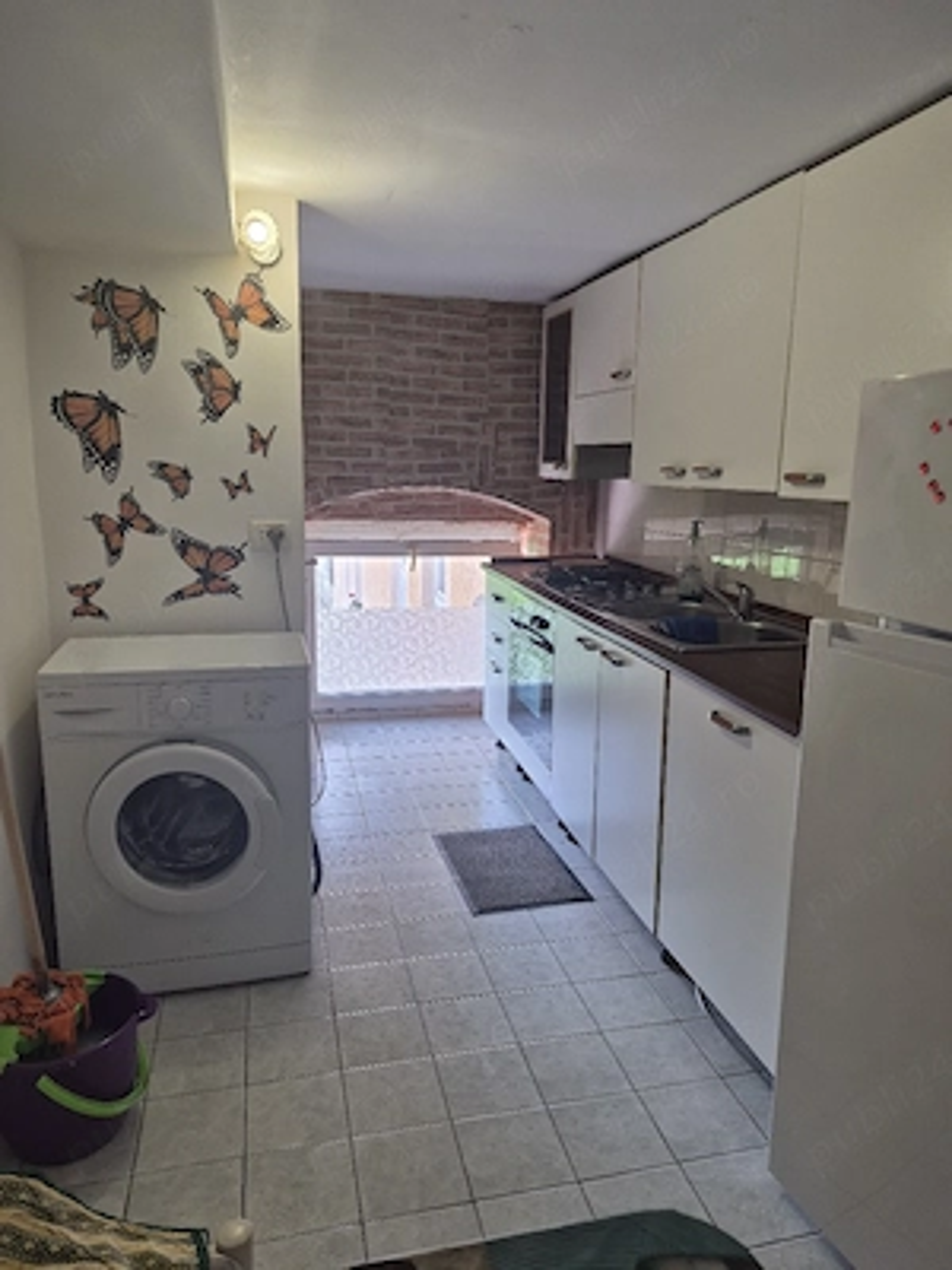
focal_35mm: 23
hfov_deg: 58.9
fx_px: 843
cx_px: 476
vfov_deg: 73.9
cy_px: 635
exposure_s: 1/100
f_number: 1.8
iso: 80
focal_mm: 5.4
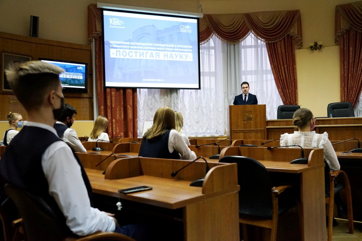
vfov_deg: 41.1
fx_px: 322
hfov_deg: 58.7
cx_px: 181
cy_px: 120
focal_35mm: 32
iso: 5000
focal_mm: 32
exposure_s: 1/200
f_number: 4
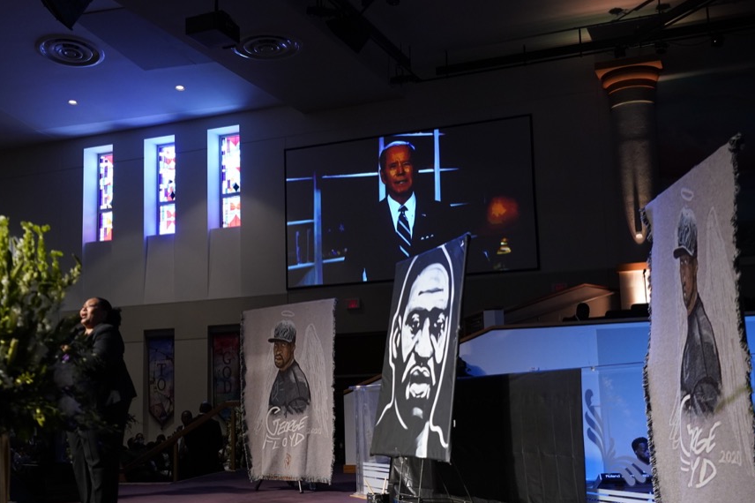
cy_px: 281
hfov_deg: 43.6
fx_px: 943
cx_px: 363
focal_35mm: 45
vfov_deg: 29.8
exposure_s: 1/250
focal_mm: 35
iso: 2000
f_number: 2.8
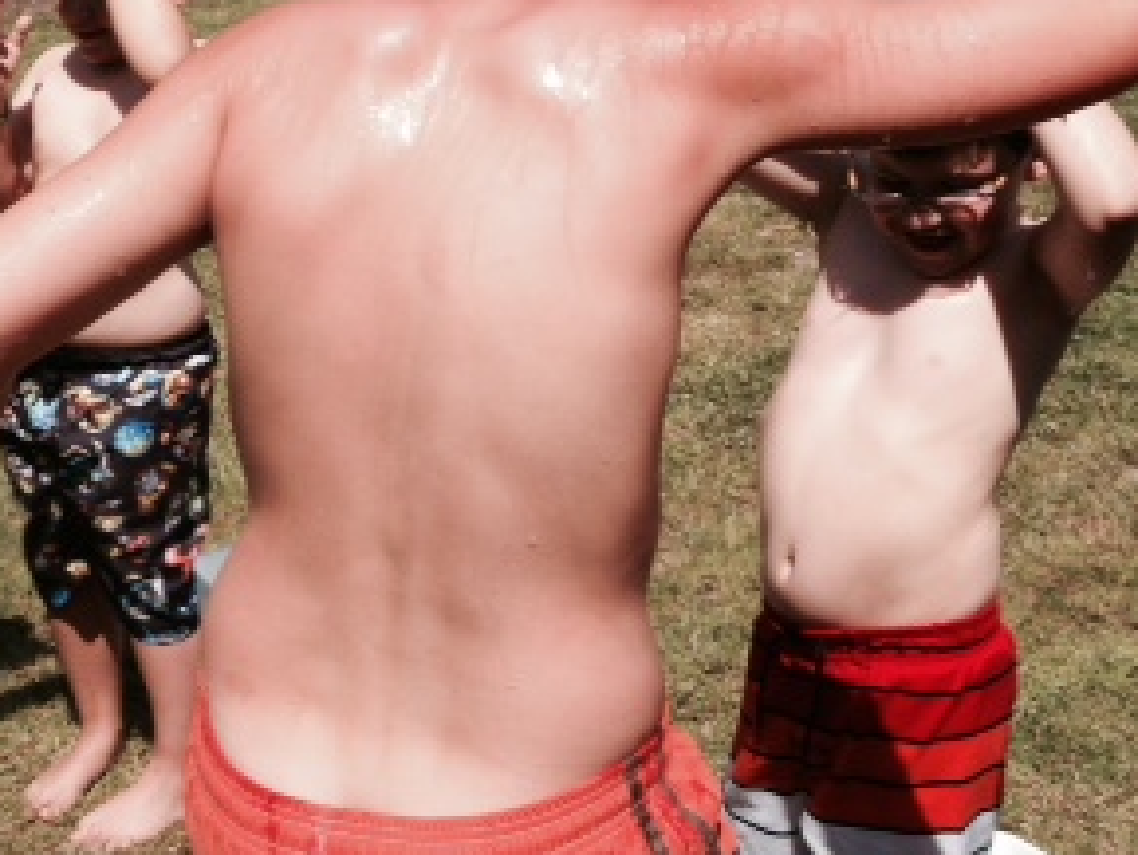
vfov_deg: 20.1
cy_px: 252
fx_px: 2401
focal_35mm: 73
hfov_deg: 26.6
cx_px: 500
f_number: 2.4
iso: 50
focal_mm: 4.12
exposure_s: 1/2008
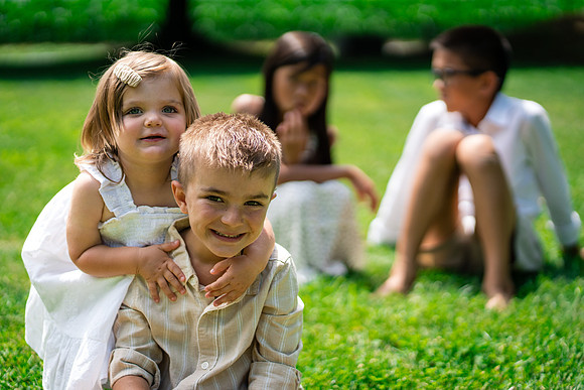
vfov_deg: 15.0
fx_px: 1481
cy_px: 190
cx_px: 308
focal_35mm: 91
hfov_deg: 22.3
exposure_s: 1/8000
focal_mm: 85
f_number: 2
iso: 400
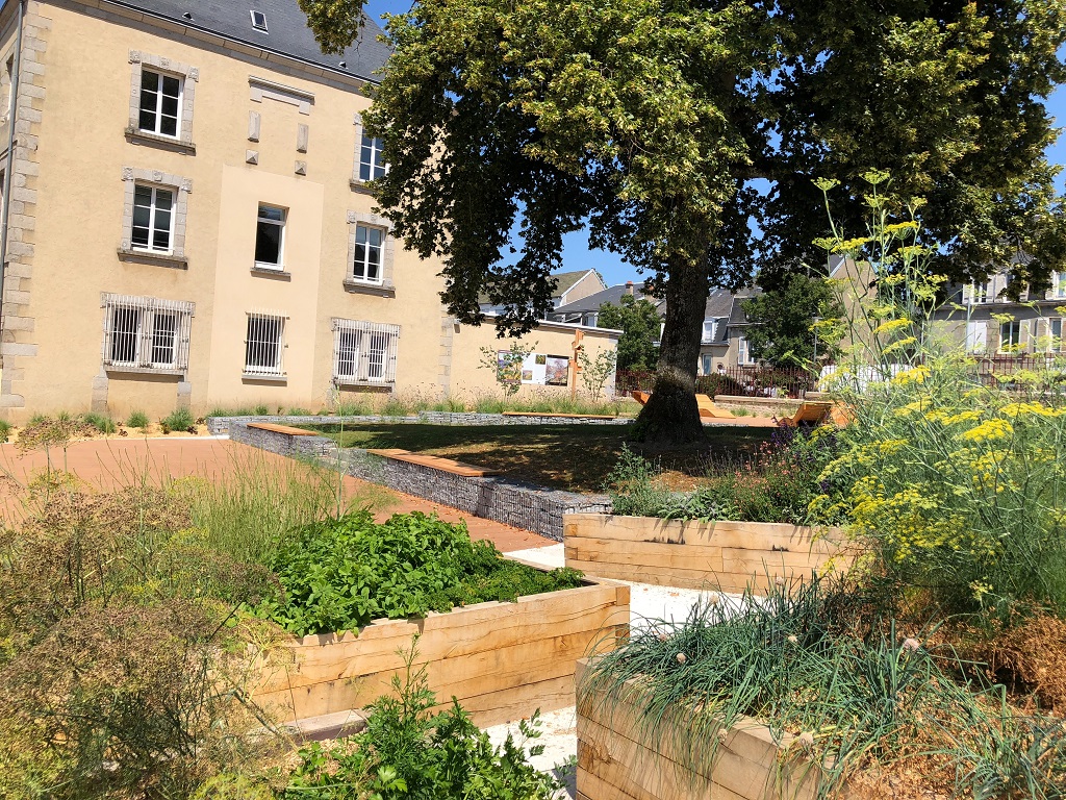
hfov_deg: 63.4
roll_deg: -4.4
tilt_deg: -0.1
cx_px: 533
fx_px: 862
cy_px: 400
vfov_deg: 49.7
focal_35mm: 28
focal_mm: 3.99
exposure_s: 1/2000
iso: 20
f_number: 1.8
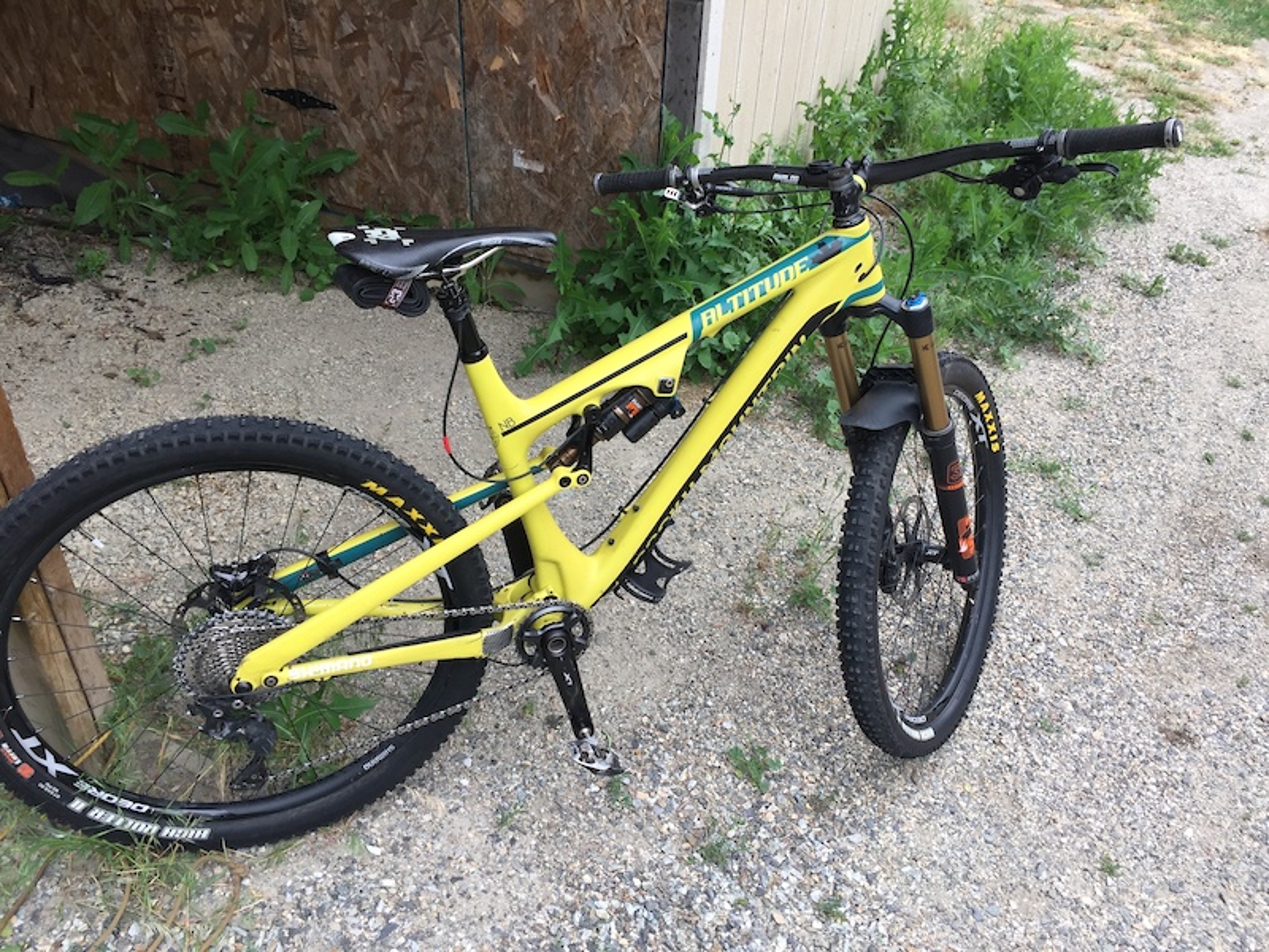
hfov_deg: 61.7
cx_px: 634
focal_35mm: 29
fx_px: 1063
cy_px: 476
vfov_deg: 48.2
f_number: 2.2
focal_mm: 4.15
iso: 32
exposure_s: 1/146
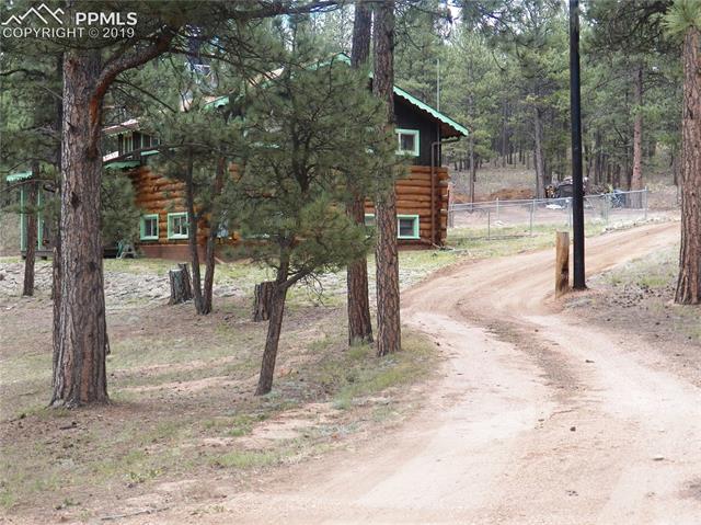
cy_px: 262
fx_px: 1133
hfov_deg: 34.4
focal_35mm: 56
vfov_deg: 26.1
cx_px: 350
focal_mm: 10
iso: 125
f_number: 3.6
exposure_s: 1/125
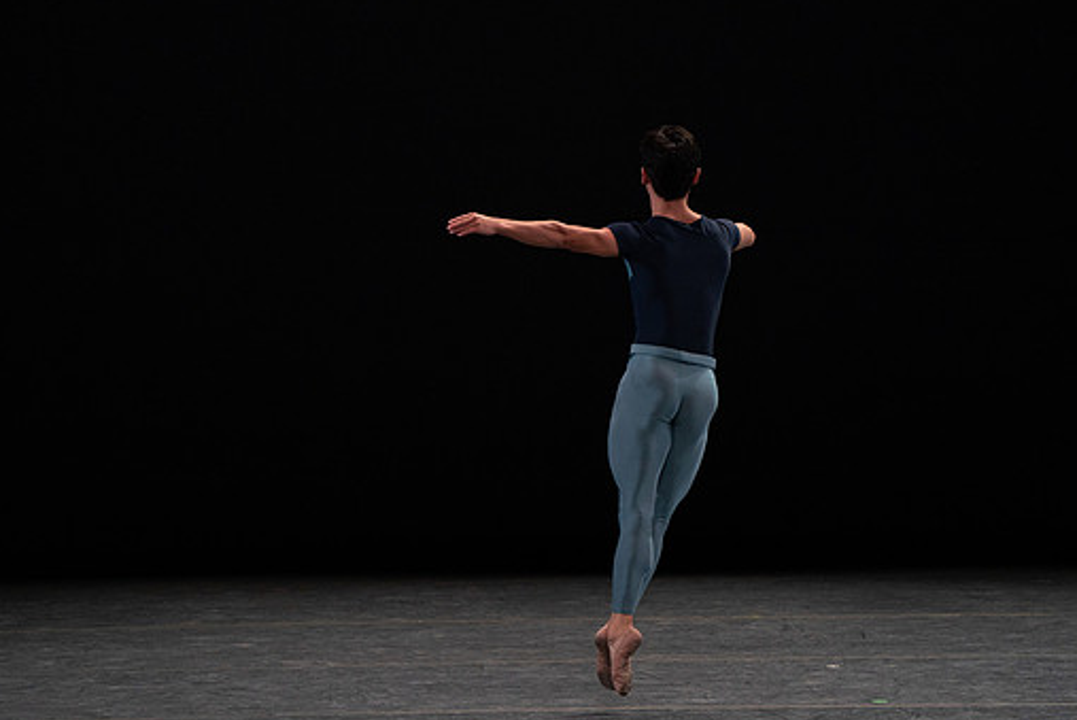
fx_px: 12665
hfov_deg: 4.9
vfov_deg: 3.3
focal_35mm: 423
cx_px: 525
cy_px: 364
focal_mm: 370
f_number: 5.6
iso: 5000
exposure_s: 1/400
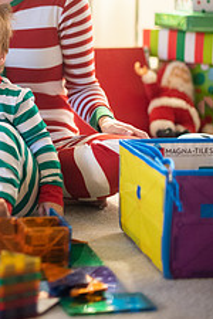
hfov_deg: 13.5
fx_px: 887
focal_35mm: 100
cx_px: 3
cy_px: 68
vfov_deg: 20.2
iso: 1250
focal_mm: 50
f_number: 1.4
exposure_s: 1/200
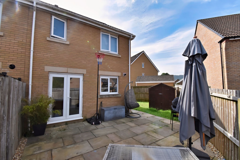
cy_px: 80
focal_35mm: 15
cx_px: 120
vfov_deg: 77.4
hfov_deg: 100.4
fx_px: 100
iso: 800
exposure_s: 1/160
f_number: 22
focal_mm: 10
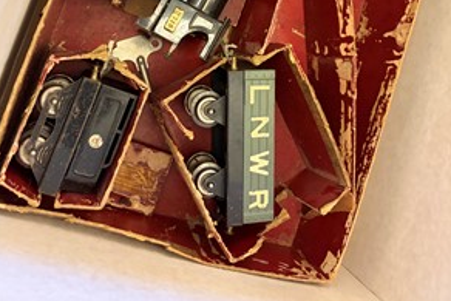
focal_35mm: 37
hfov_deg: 51.9
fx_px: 464
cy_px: 6
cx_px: 227
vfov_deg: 33.2
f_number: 1.6
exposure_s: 1/33
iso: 400
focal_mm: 5.96
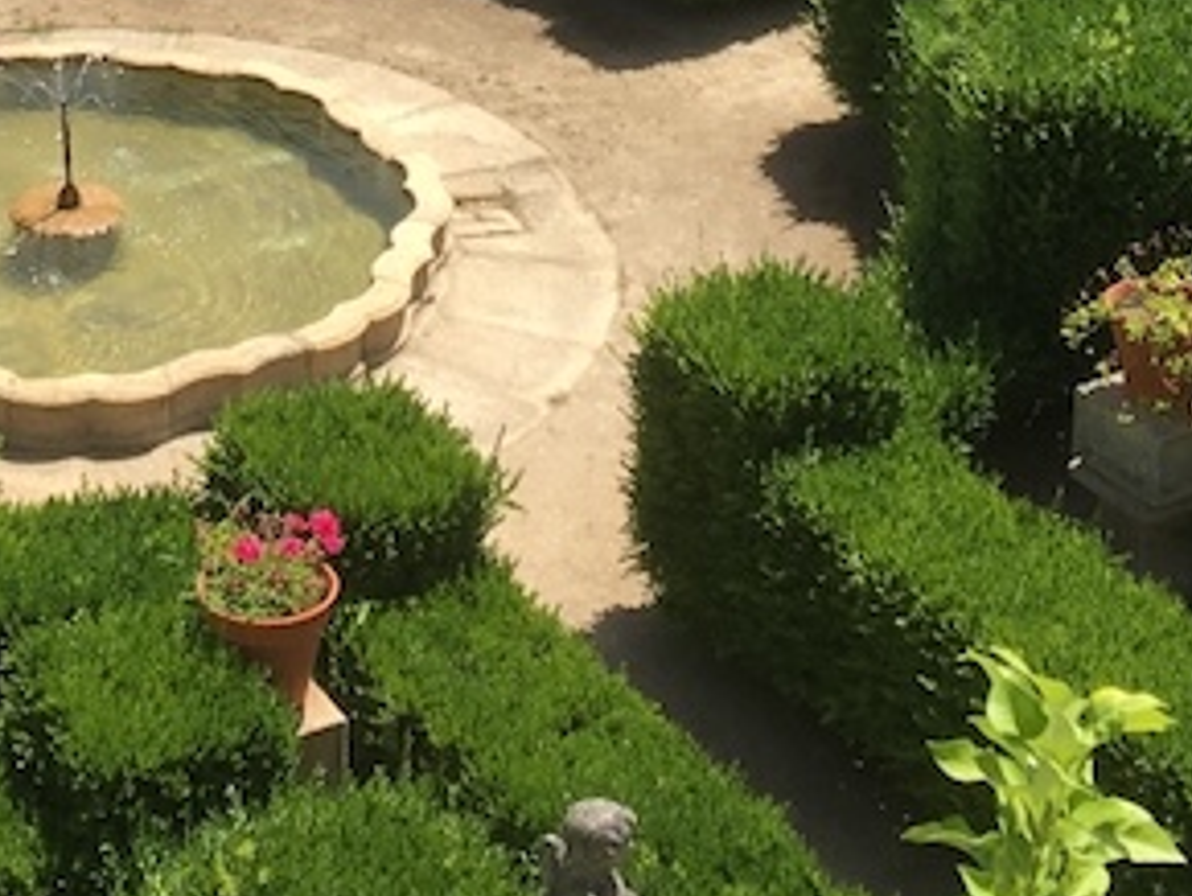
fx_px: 3446
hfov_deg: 19.5
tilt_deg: -16.7
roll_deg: +1.4
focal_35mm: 100
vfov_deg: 14.1
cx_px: 263
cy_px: -353
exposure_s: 1/950
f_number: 2.2
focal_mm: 4.15
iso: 25
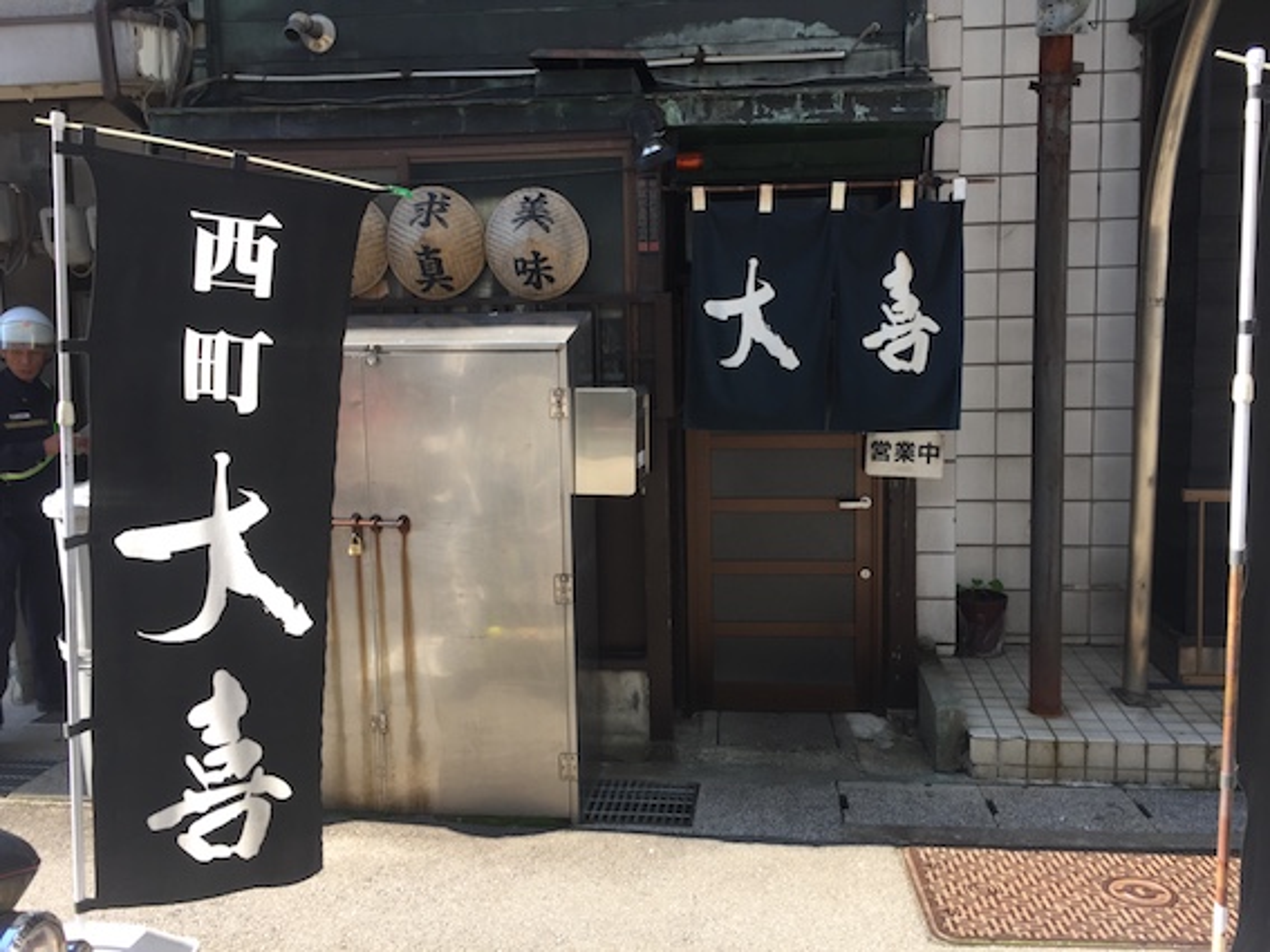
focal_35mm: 29
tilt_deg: -7.0
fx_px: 1064
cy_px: 476
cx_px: 635
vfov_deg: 48.2
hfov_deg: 61.7
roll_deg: +2.5
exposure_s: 1/295
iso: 32
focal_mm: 4.15
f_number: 2.2
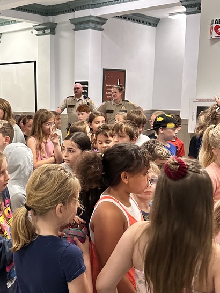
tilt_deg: -10.3
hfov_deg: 31.5
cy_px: 162
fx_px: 381
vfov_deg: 42.0
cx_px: 49
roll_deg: -1.5
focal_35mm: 45
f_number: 1.78
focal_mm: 6.86
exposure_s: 1/60
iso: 500
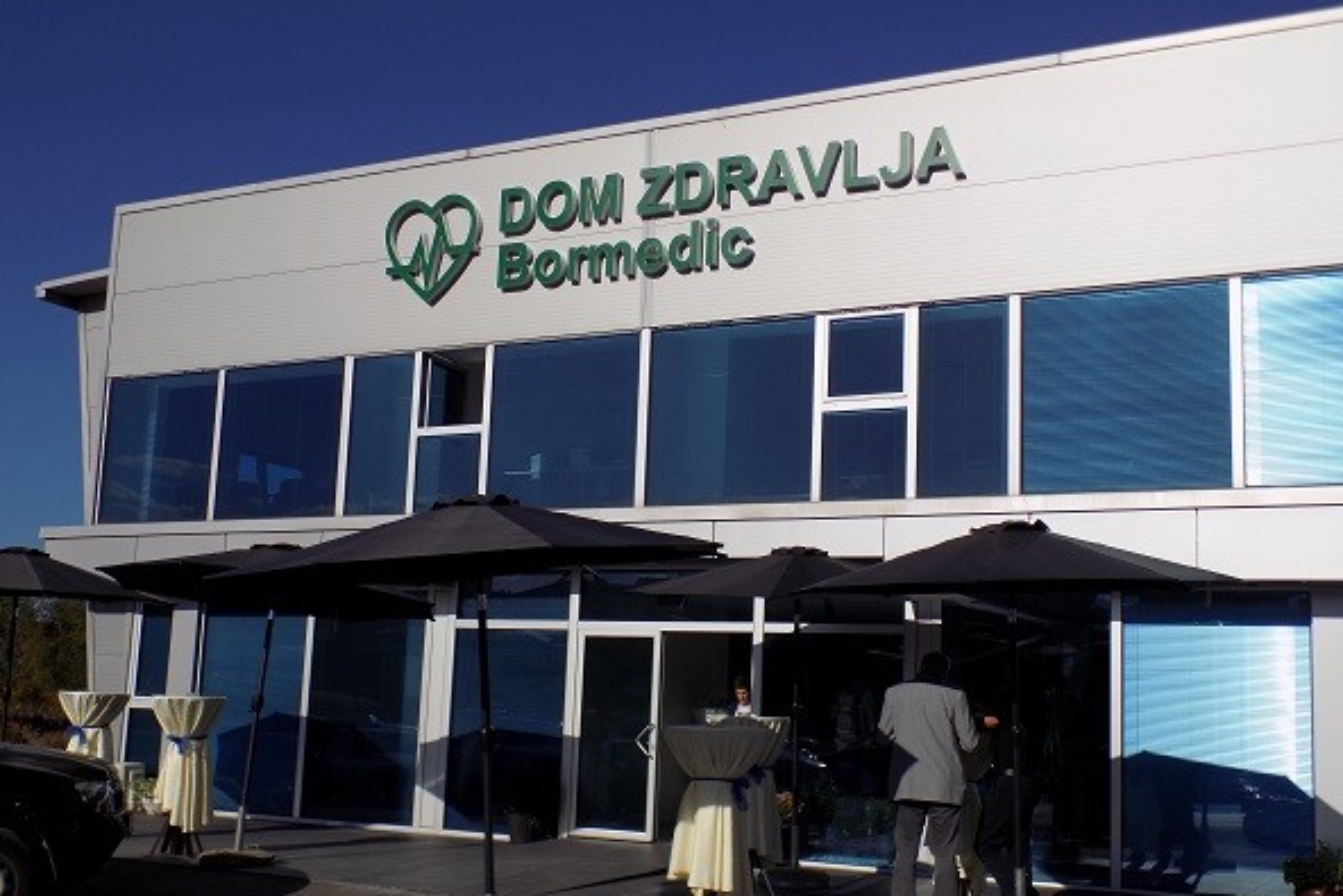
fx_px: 1455
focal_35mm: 39
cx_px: 674
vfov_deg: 34.2
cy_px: 488
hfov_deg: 49.5
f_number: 11.2
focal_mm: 6.6
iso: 80
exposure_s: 1/200
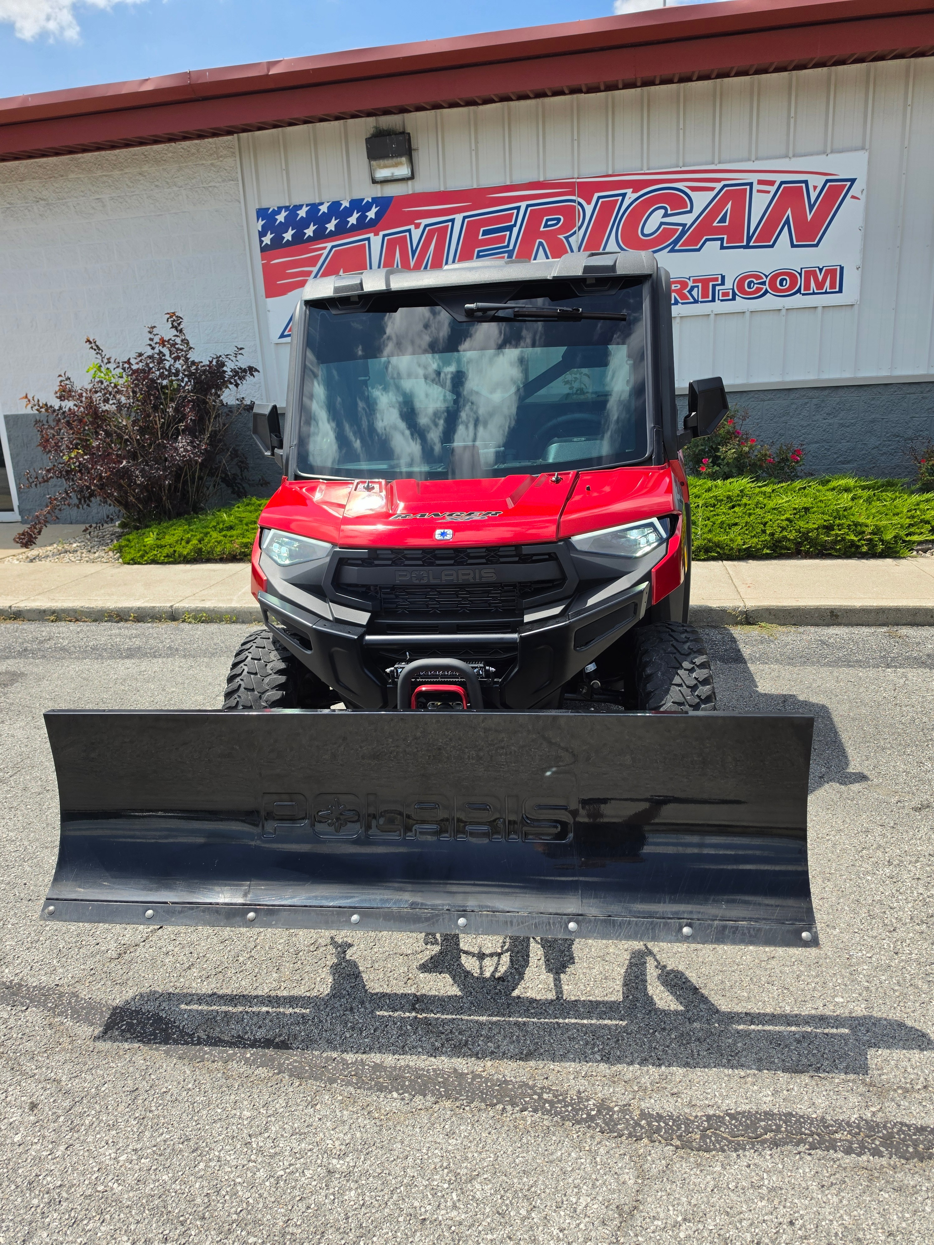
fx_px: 827
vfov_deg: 73.9
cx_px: 467
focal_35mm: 23
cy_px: 622
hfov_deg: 58.9
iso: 64
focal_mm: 6.5
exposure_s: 1/4648
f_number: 1.4
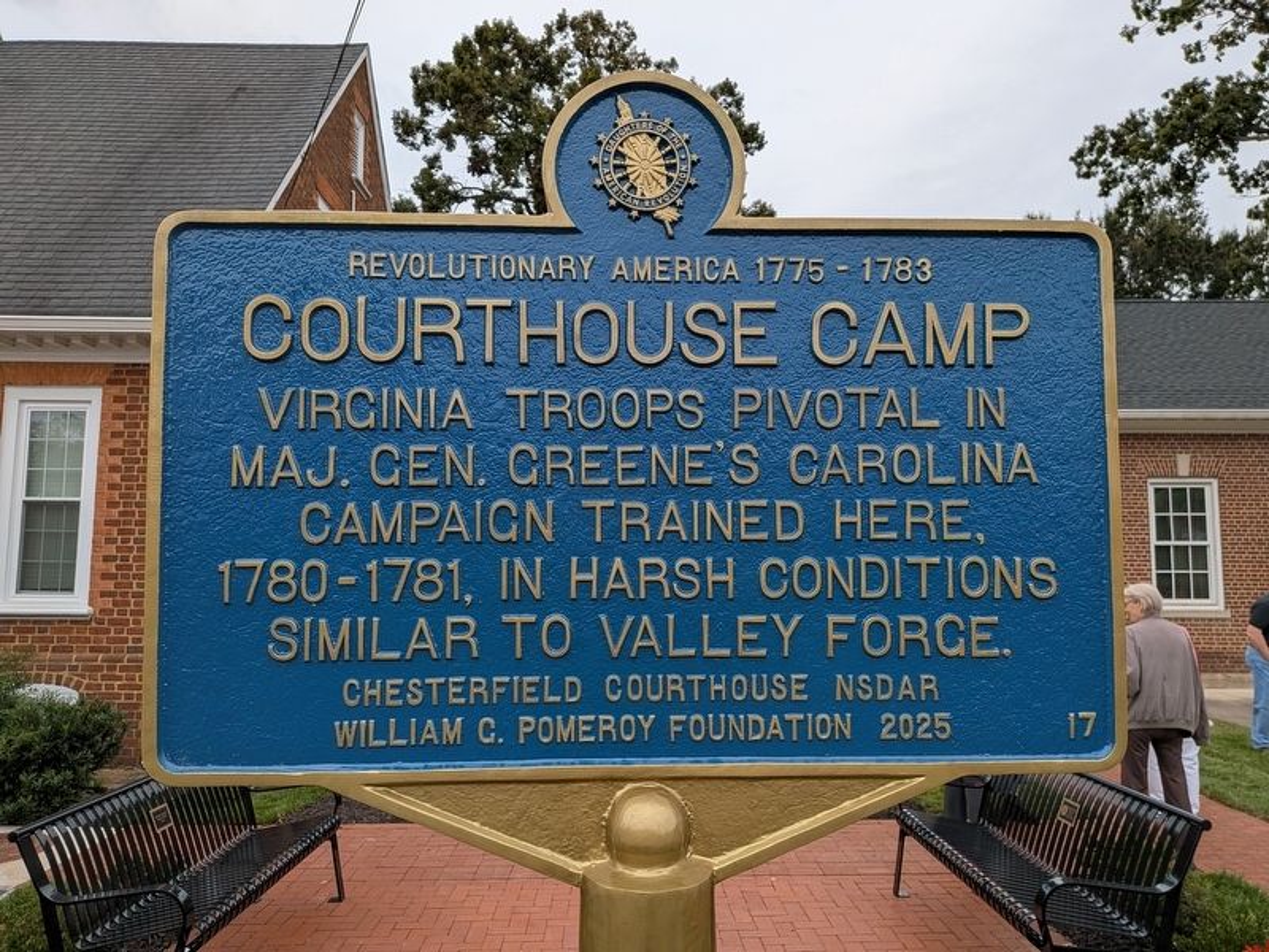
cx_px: 634
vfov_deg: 56.8
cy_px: 476
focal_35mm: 24
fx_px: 880
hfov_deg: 71.6
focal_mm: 4.53
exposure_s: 1/798
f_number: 1.7
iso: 28
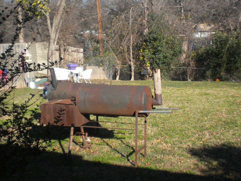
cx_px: 143
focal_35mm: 53
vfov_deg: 27.5
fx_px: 369
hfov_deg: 36.1
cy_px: 84
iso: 80
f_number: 4.6
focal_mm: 6.3
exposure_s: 1/355
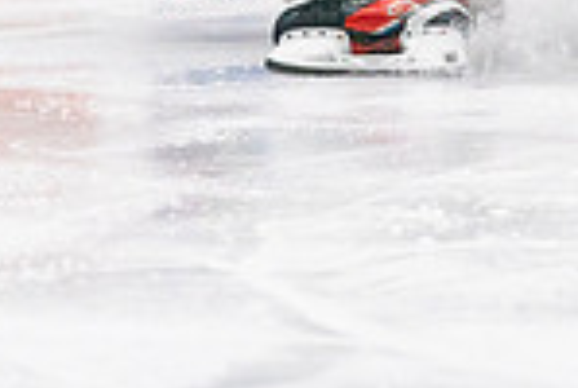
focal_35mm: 997
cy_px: -213
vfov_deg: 1.4
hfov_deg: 2.1
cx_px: 499
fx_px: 16039
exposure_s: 1/1600
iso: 4000
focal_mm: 200
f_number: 2.8
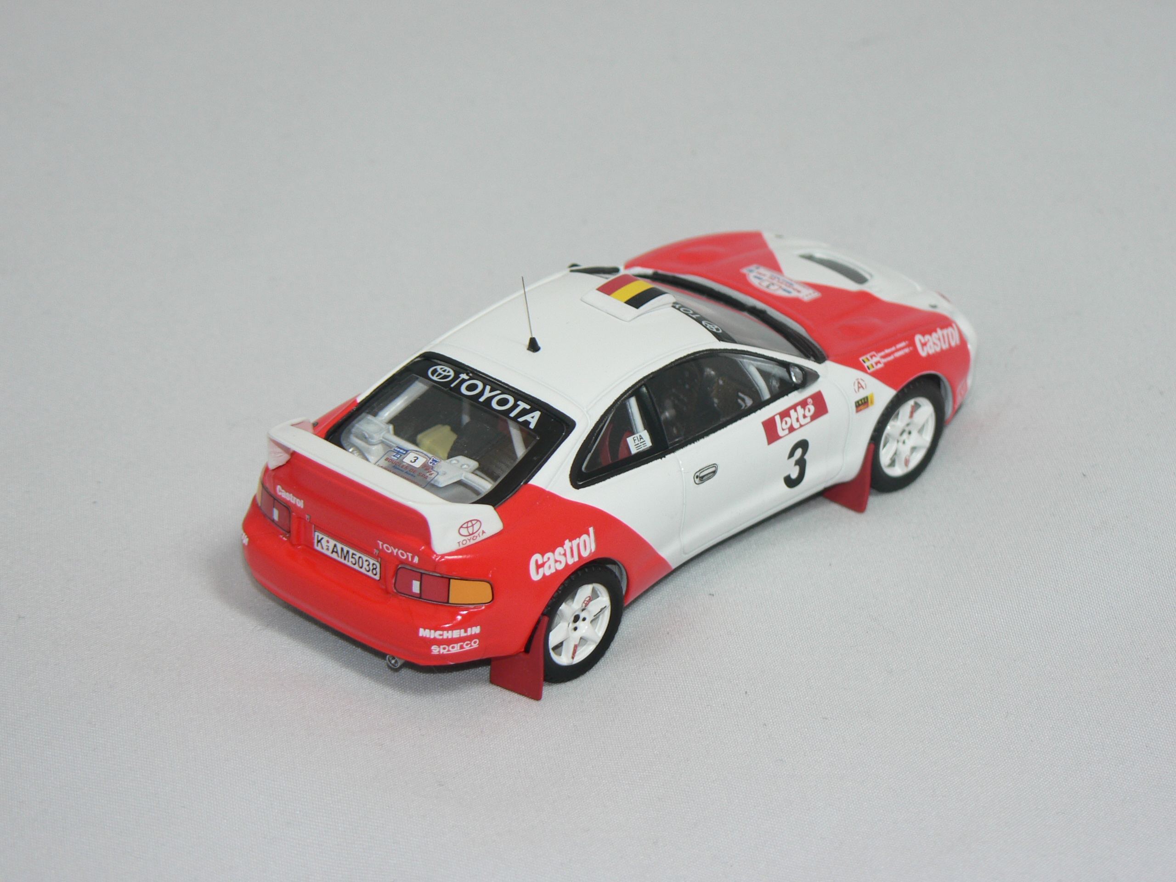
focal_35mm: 144
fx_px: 4892
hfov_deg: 13.7
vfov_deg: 10.3
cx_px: 588
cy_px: 441
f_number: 3.2
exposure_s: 1/60
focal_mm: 24.1
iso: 80
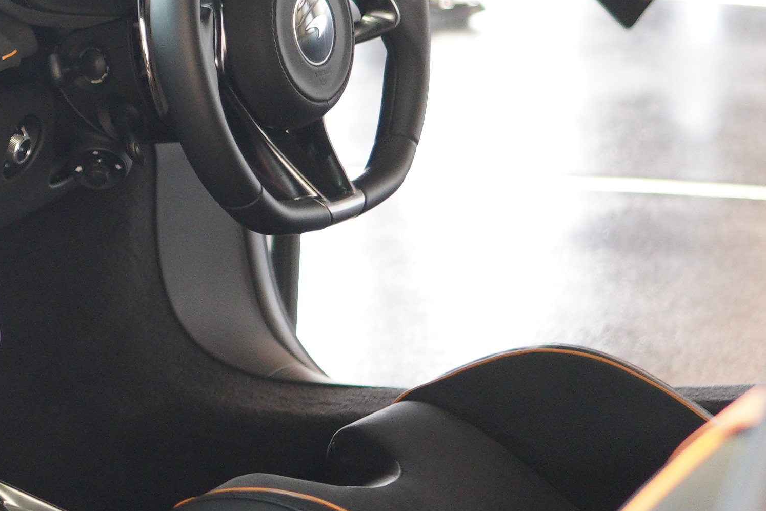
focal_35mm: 137
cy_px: 233
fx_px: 2915
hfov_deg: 14.5
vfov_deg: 10.0
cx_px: -128
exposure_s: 1/100
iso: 1600
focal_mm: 35
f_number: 2
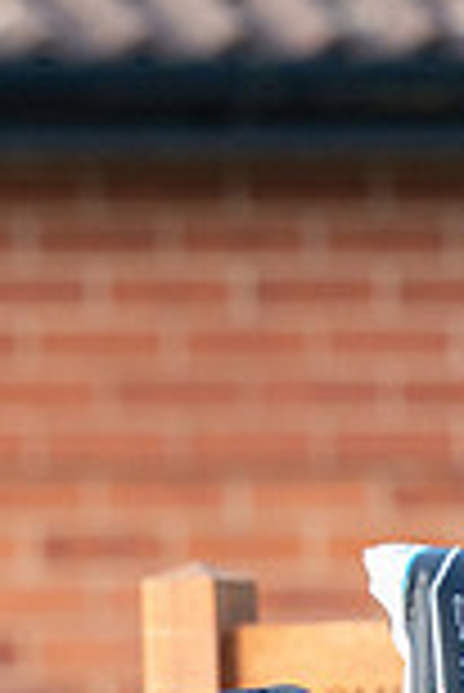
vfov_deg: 1.2
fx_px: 32636
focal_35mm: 1692
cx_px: -793
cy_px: 706
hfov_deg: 0.8
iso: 400
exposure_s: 1/800
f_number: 5
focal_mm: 300
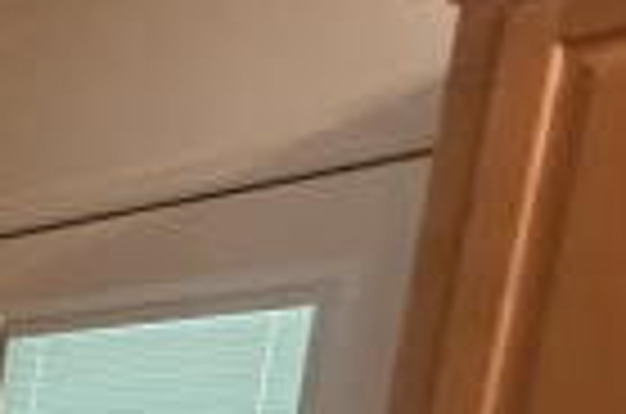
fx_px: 1214
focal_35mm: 70
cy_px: 644
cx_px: -768
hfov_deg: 16.6
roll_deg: -2.9
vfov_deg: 17.2
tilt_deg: -8.0
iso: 800
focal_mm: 2.22
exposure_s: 1/60
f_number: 2.2
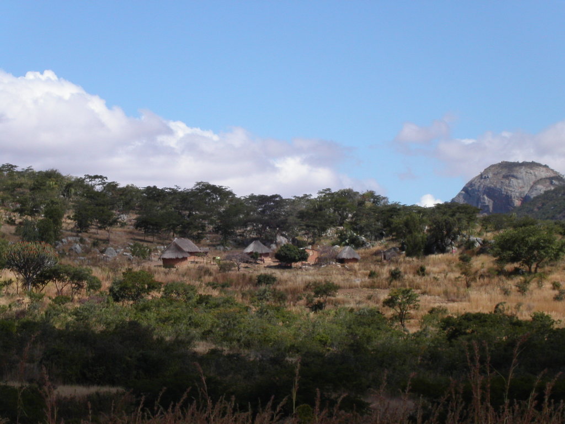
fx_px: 1861
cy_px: 212
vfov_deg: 13.0
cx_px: 282
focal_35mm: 114
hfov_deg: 17.3
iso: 100
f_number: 8
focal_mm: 23.4
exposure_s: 1/350
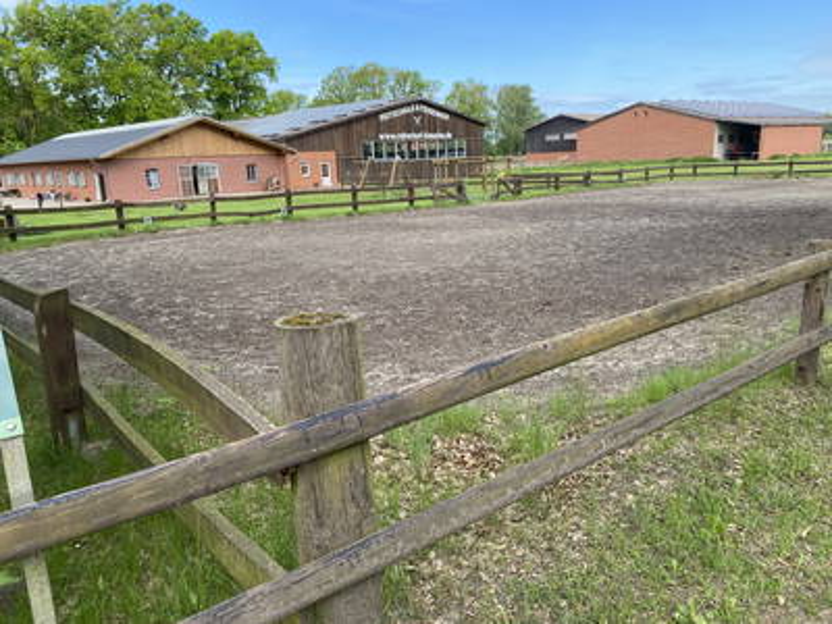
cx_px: 416
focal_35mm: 26
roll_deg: +2.7
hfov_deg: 67.3
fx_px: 625
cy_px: 312
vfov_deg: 53.1
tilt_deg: -14.0
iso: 32
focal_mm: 4.25
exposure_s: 1/833
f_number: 1.8
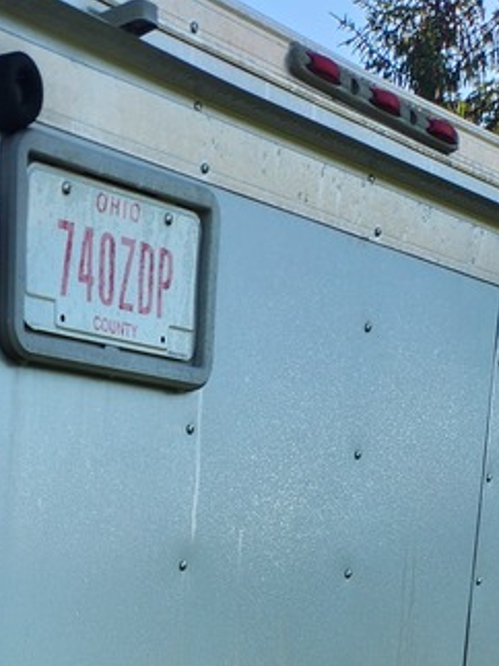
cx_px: -196
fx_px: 1404
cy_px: 969
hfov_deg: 18.4
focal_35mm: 73
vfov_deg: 22.4
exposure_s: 1/475
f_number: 1.8
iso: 20
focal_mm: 5.4
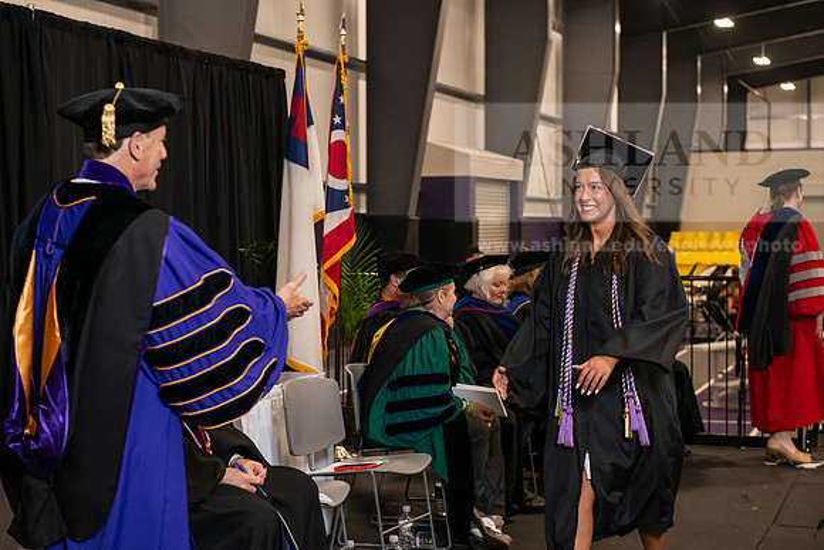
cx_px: 412
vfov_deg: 19.5
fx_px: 1603
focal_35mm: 70
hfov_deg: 28.8
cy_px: 275
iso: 1600
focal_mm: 70
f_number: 5
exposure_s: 1/125
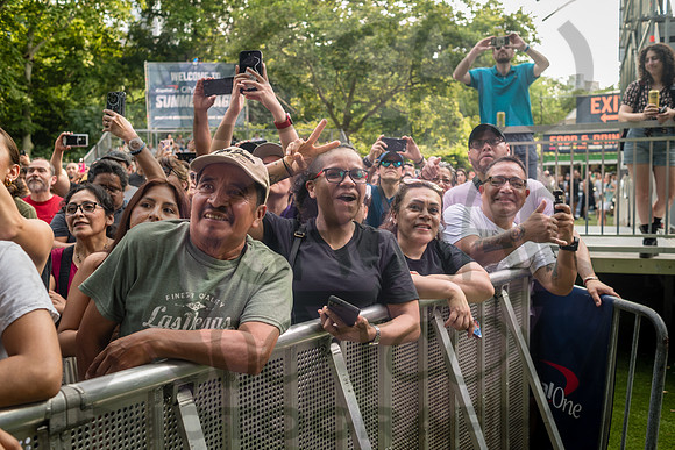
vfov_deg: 37.9
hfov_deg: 54.4
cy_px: 225
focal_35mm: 35
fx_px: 656
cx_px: 338
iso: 400
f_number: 4.5
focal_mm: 35
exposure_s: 1/250
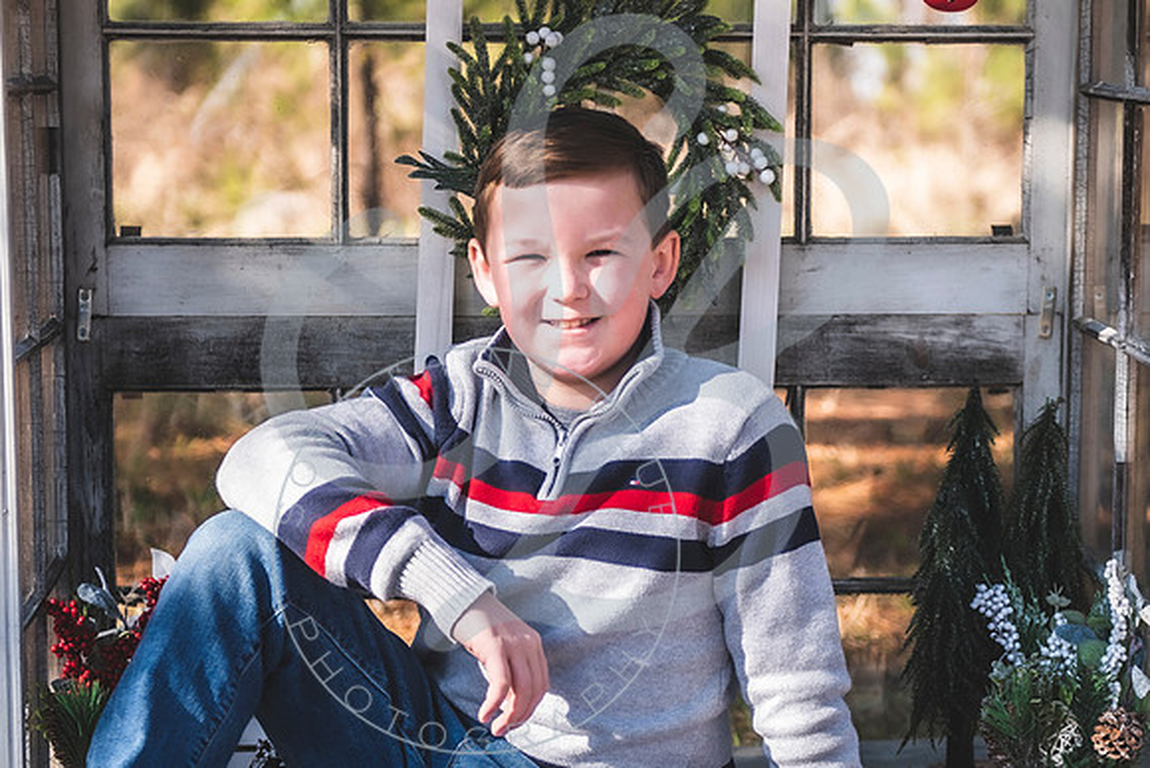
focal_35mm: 103
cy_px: 459
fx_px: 3280
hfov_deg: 19.9
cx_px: 638
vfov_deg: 13.3
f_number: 2.8
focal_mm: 58
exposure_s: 1/500
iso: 100
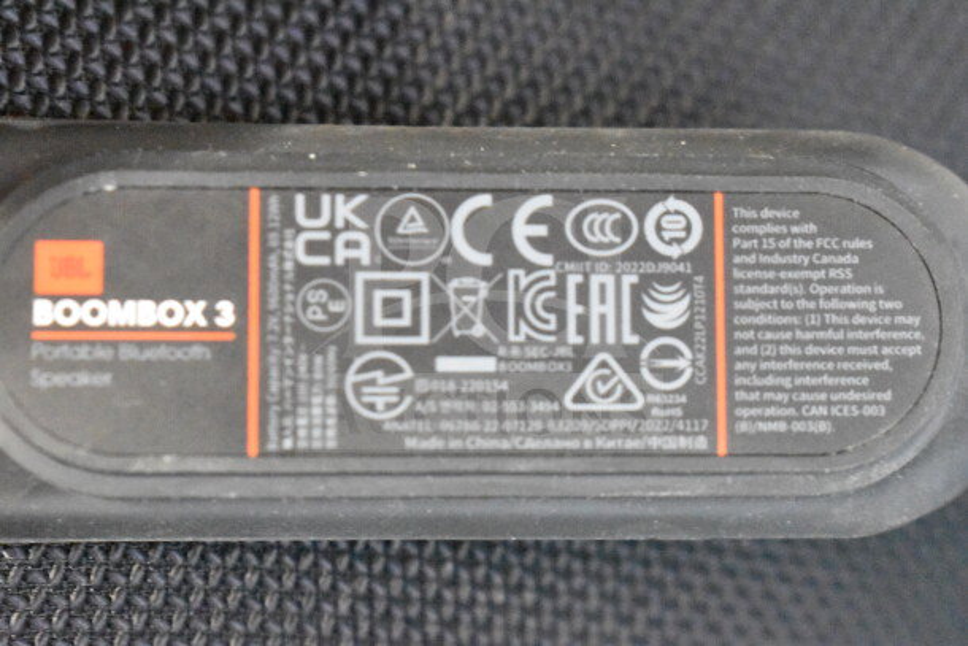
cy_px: 323
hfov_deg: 24.6
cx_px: 484
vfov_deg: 16.6
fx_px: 2219
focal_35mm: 82
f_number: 5.6
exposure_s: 1/25
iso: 25600
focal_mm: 55
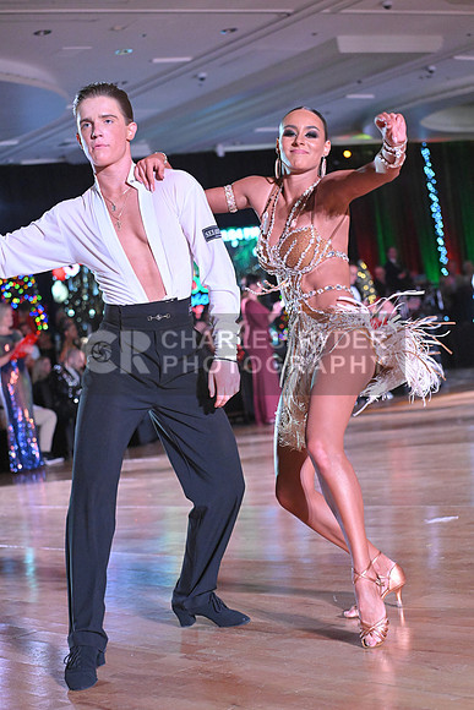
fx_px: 1382
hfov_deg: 19.5
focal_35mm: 70
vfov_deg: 28.8
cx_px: 237
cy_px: 355
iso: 5000
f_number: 4
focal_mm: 70
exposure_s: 1/400
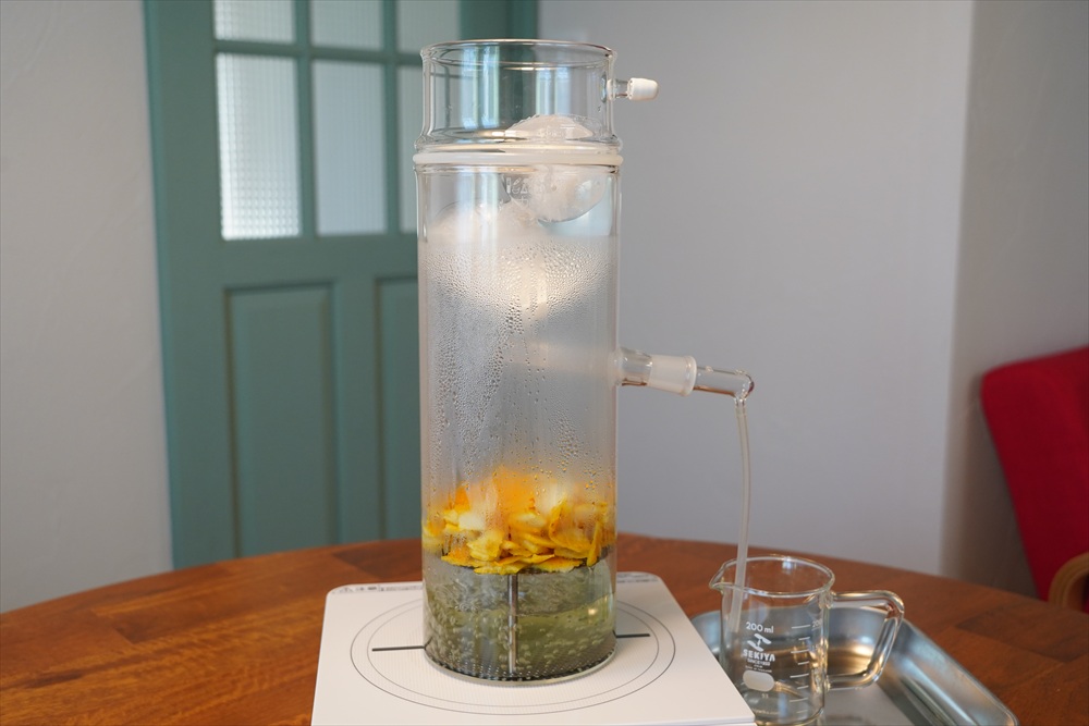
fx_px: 1180
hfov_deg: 49.5
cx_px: 544
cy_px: 363
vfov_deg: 34.2
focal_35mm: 39
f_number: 5
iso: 1250
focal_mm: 39
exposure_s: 1/125
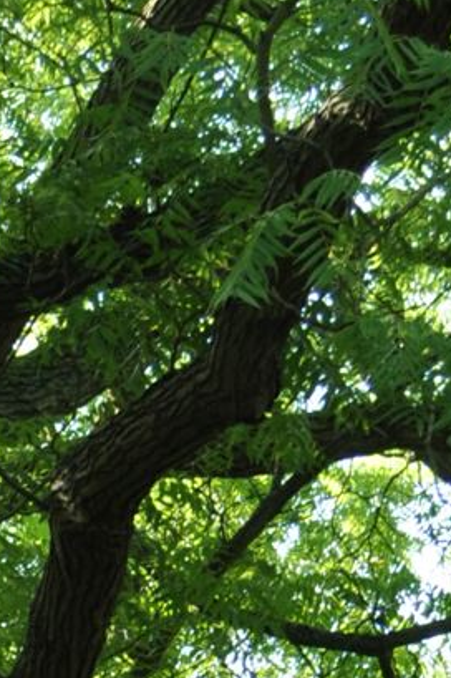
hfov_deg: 5.1
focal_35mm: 265
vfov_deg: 7.2
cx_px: -467
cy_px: 1700
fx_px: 4988
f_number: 8
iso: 200
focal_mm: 34
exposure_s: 1/60
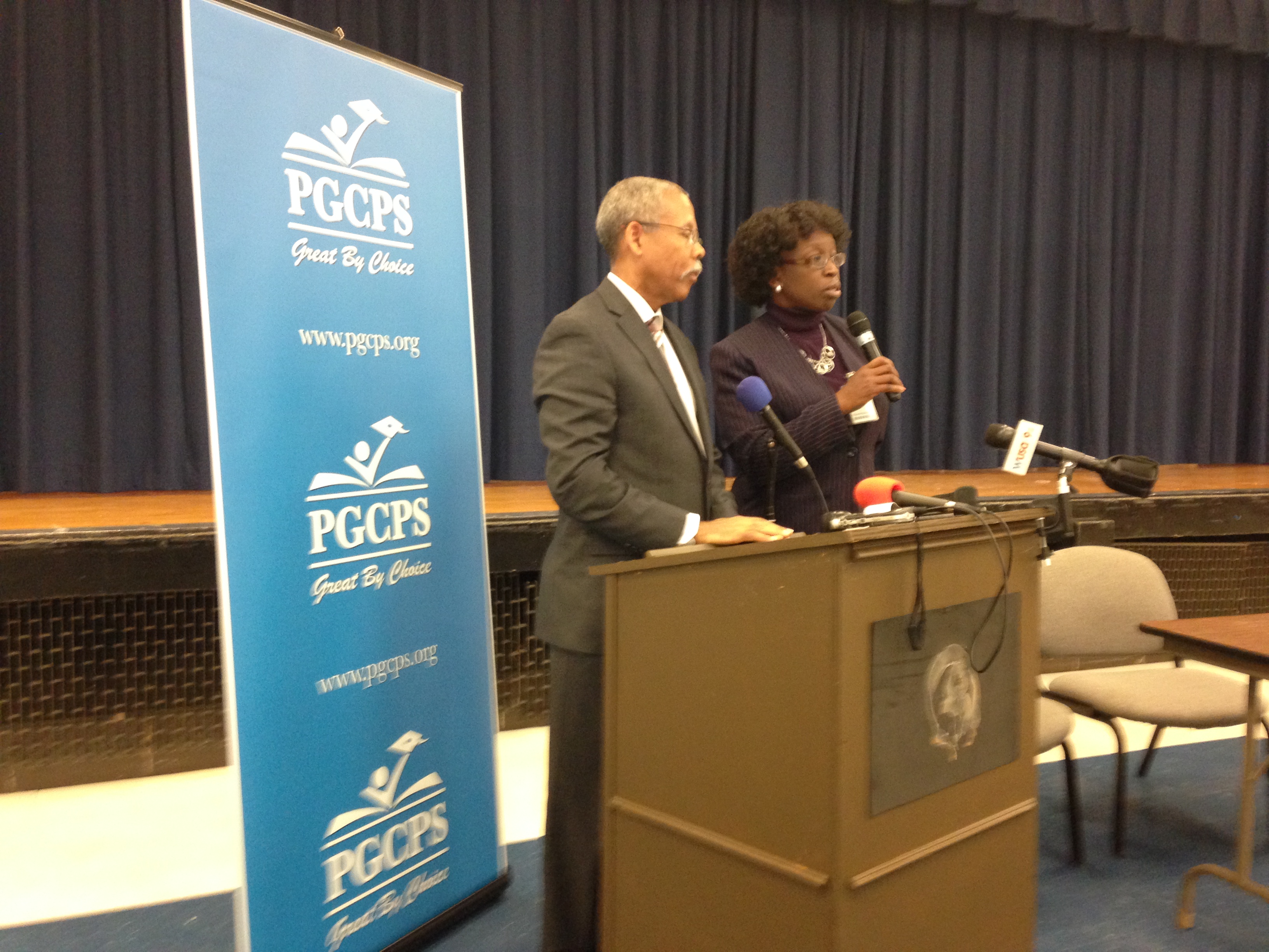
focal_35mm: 33
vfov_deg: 42.9
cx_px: 634
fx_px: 1210
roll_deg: -1.4
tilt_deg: -3.8
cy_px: 476
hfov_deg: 55.4
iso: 250
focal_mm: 4.12
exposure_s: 1/20
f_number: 2.4
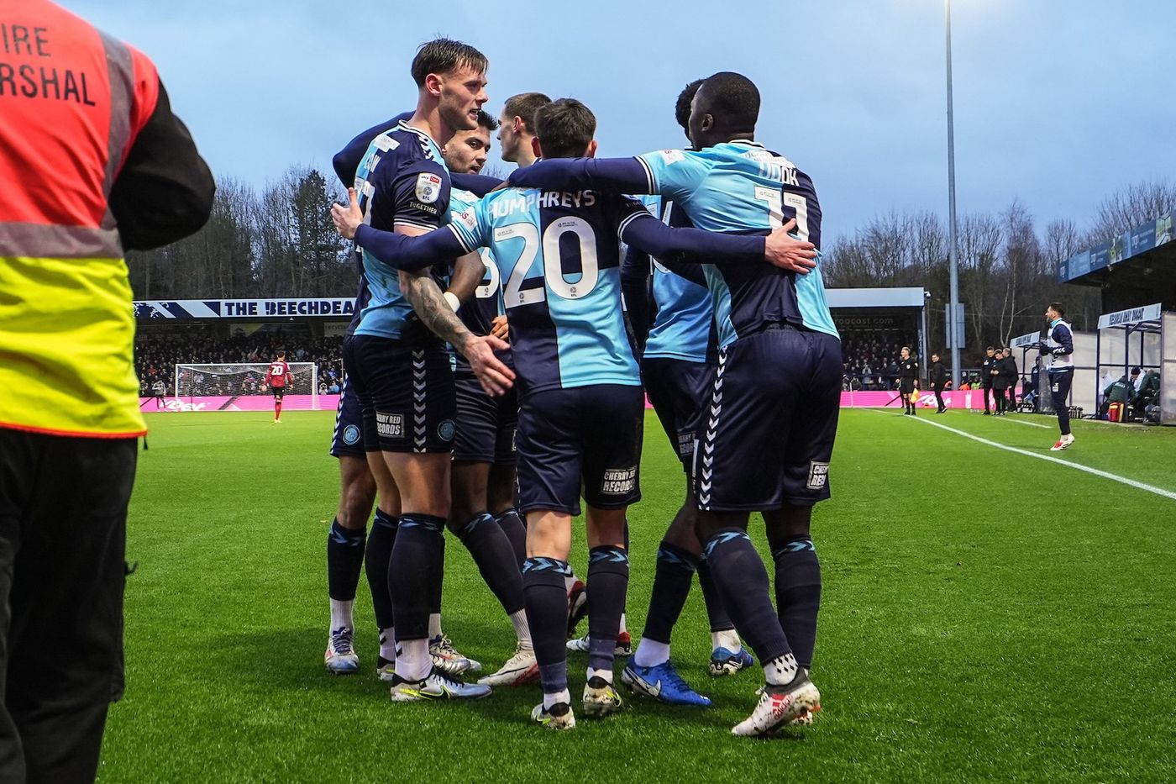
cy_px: 392
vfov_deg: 37.8
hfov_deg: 54.4
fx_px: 1143
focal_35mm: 35
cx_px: 588
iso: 1250
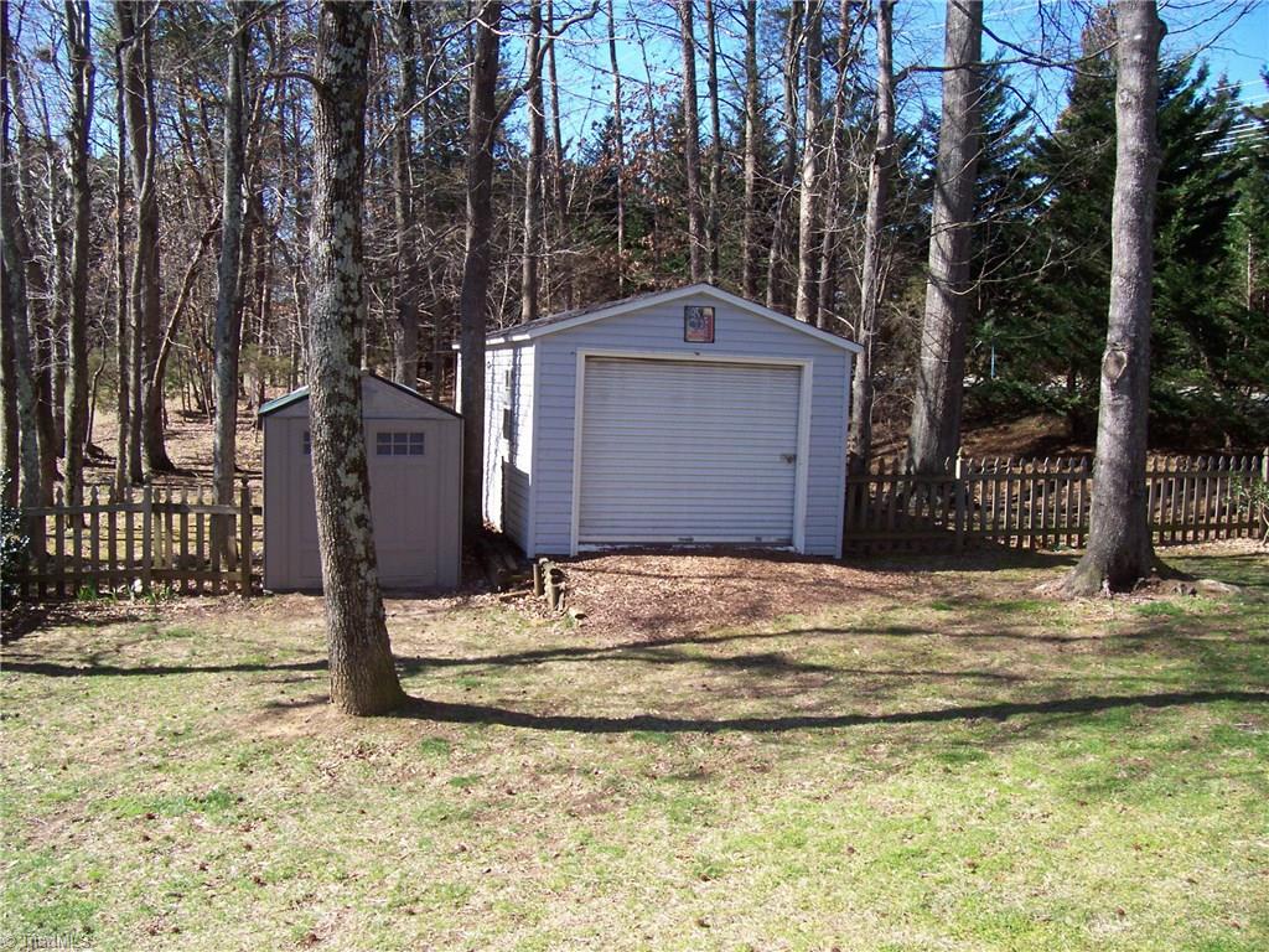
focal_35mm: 34
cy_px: 476
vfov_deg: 41.8
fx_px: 1246
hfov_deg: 54.0
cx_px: 634
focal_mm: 5.6
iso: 80
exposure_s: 1/554
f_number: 2.7
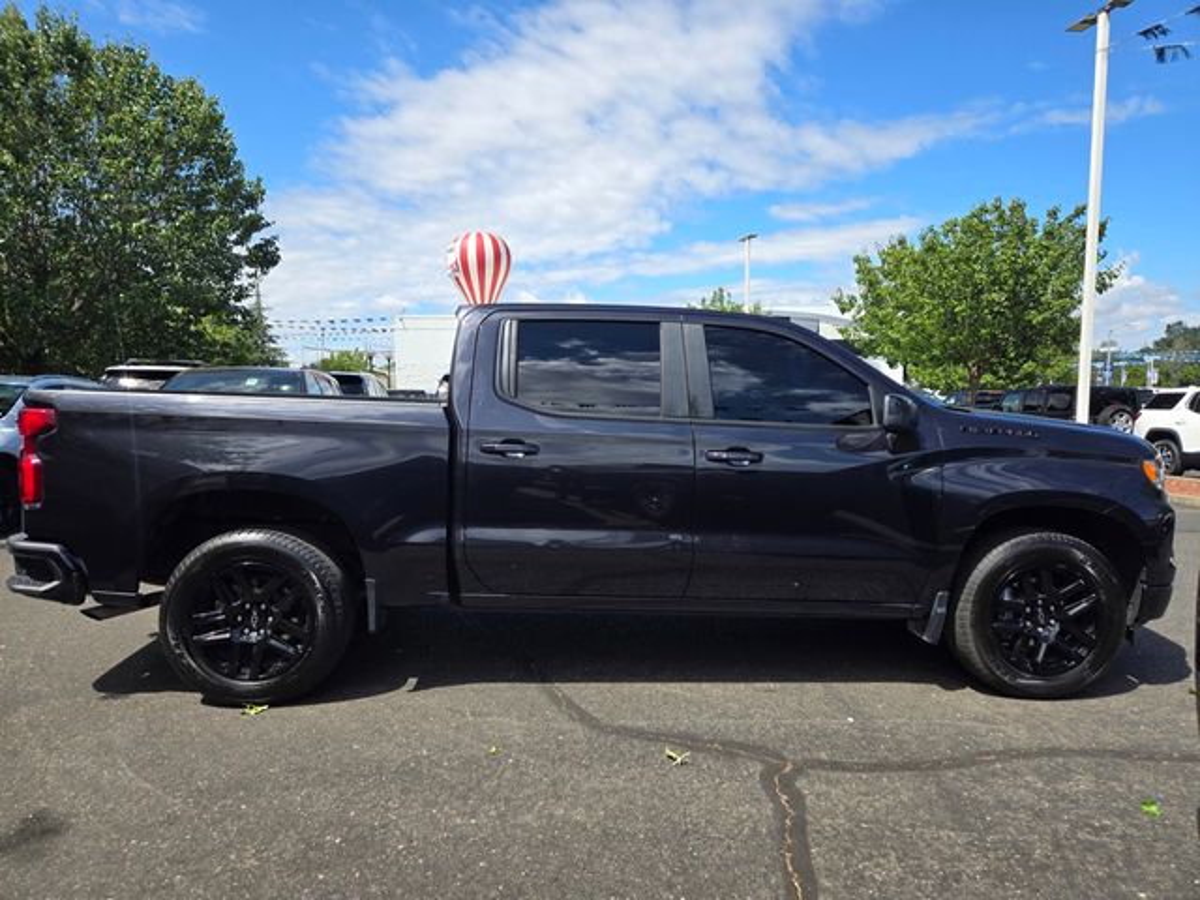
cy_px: 450
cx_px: 600
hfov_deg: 73.9
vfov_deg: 58.9
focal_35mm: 23
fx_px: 797
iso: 25
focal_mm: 5.4
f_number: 1.8
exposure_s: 1/1307
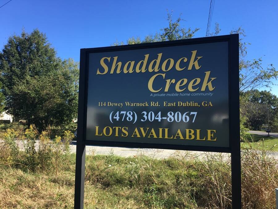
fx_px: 233
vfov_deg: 48.2
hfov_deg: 61.7
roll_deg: -1.2
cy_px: 104
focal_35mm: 29
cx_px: 139
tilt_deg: +5.2
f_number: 2.2
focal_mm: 4.15
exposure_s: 1/641
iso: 25
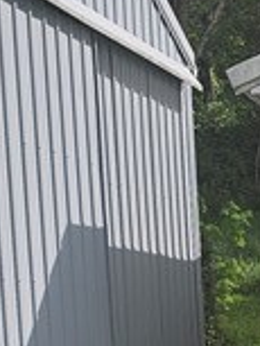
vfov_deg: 12.0
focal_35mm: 154
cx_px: 470
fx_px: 1540
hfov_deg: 9.2
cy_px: 581
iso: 10
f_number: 1.7
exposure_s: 1/952
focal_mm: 6.3
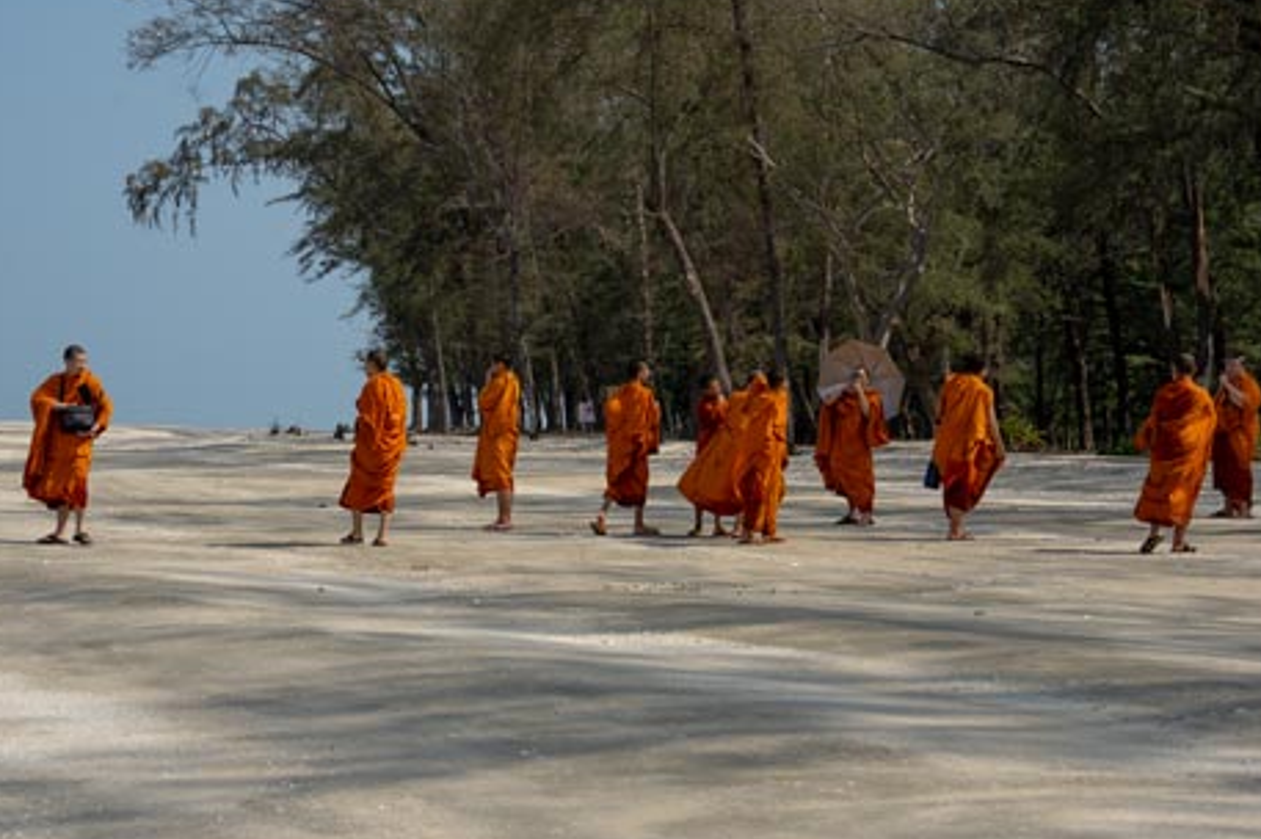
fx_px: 3220
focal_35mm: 92
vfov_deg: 14.8
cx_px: 632
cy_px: 384
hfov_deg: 22.2
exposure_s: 1/800
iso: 250
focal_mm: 70
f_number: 11
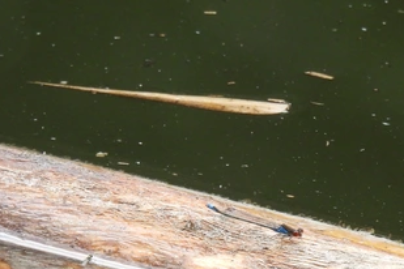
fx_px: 19323
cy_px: 251
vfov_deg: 0.8
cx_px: 277
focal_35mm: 1722
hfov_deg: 1.2
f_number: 5.6
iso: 400
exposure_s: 1/250
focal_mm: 143
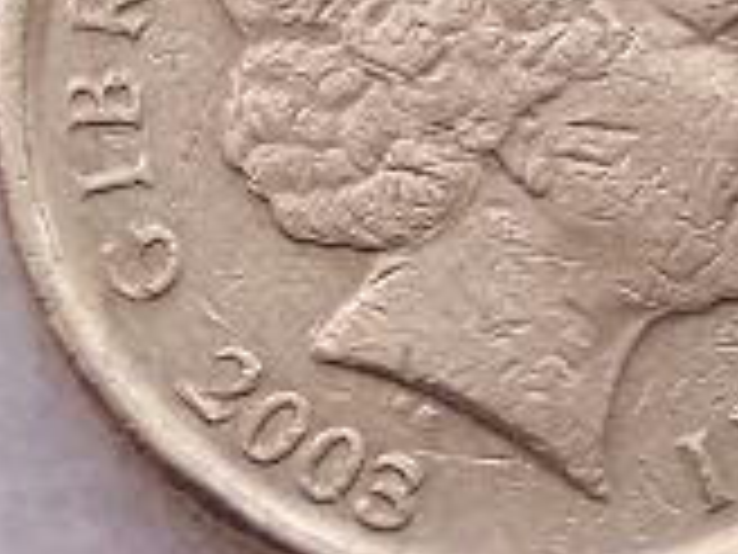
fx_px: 3816
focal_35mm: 179
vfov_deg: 8.2
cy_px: -41
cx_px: 472
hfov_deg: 11.0
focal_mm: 8
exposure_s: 1/500
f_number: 2.8
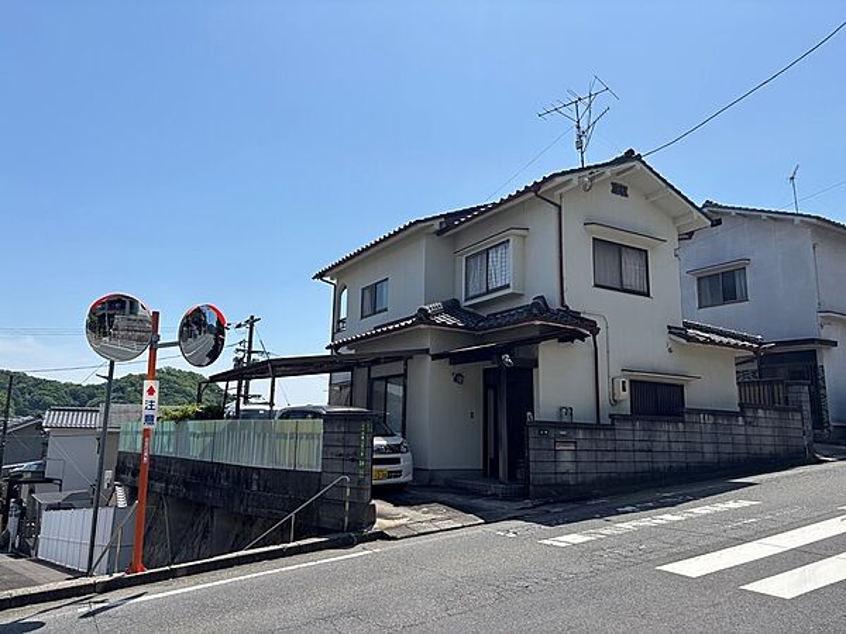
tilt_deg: +10.0
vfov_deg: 53.1
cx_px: 423
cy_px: 317
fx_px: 635
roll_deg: -1.3
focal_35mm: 26
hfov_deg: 67.3
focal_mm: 5.96
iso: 50
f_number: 1.6
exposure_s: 1/4082
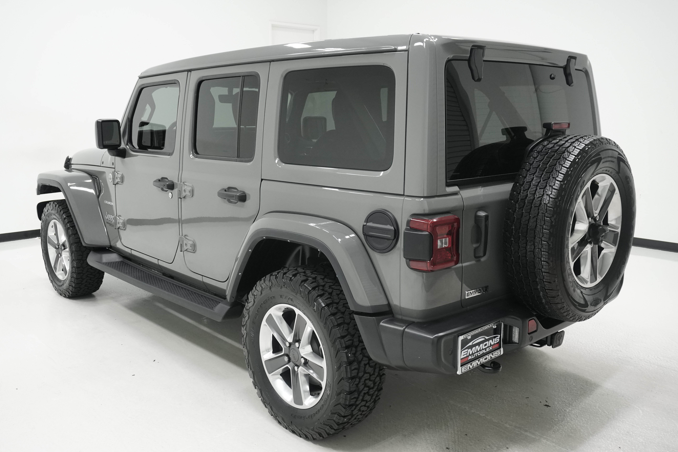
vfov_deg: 40.0
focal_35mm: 33
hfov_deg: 57.2
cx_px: 339
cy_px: 226
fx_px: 622
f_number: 5.6
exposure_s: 1/200
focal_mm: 22
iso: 1250
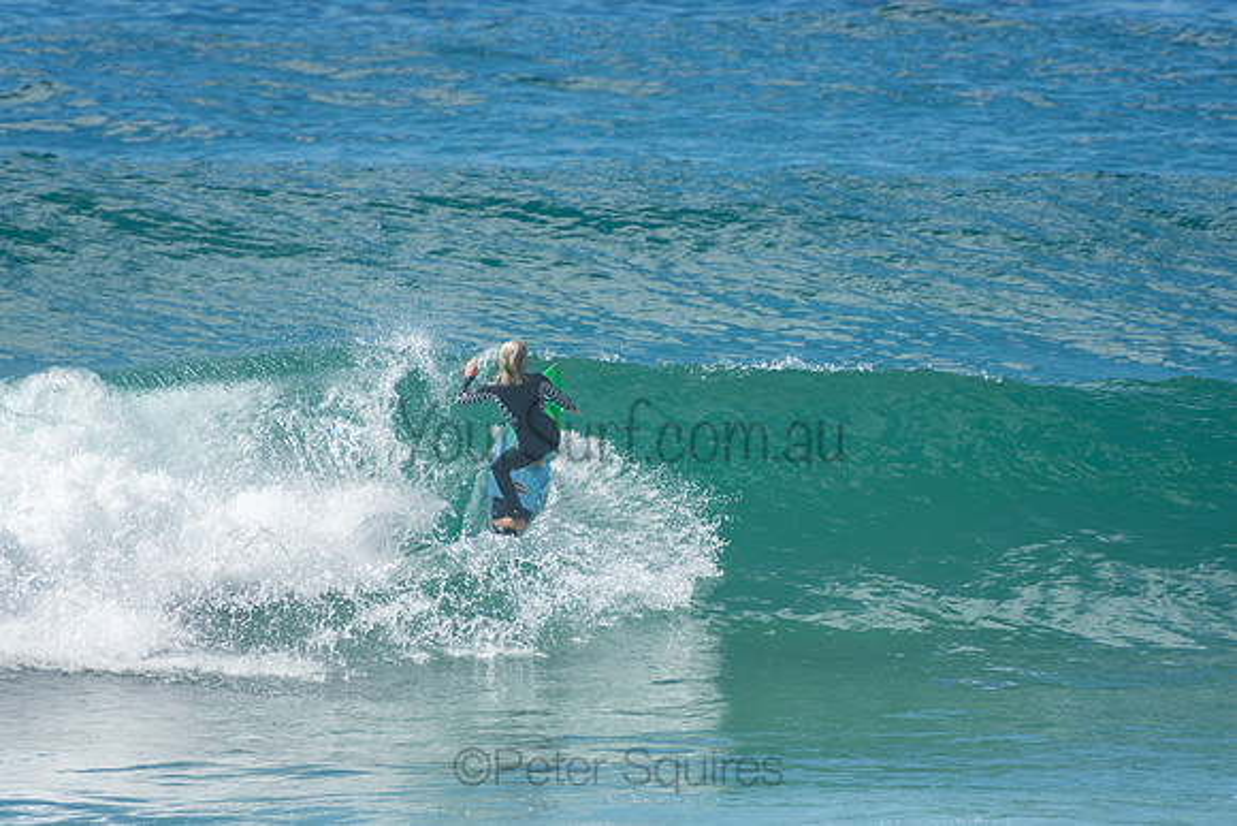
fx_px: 20621
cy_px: 413
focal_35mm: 600
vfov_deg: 2.3
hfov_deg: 3.4
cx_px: 618
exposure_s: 1/1250
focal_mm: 400
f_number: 5.6
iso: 200
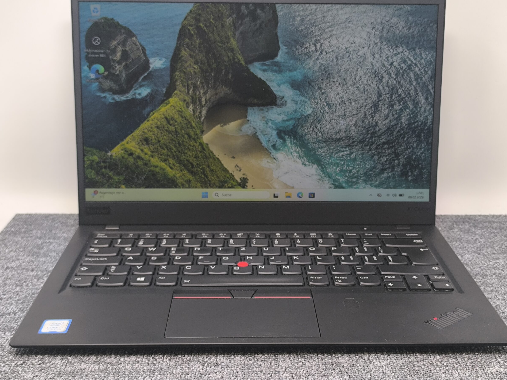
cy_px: 179
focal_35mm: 49
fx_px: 718
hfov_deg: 38.9
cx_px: 262
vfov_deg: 29.7
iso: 250
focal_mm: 6.14
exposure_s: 1/100
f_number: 1.65
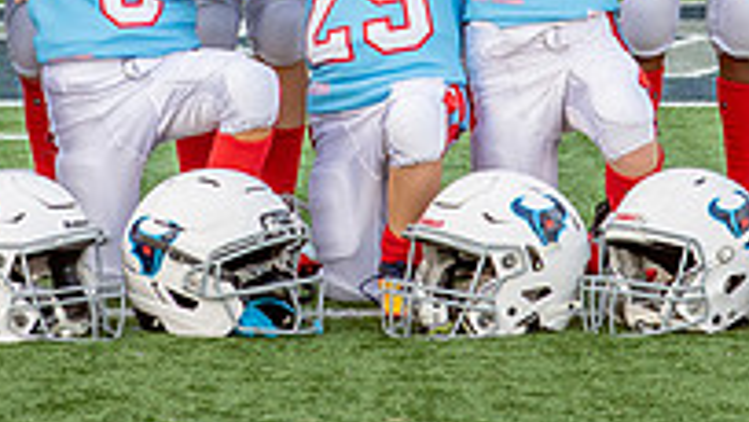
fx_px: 5345
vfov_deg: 4.5
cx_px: 236
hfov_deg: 8.0
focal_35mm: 269
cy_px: -177
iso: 400
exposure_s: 1/320
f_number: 4
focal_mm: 50
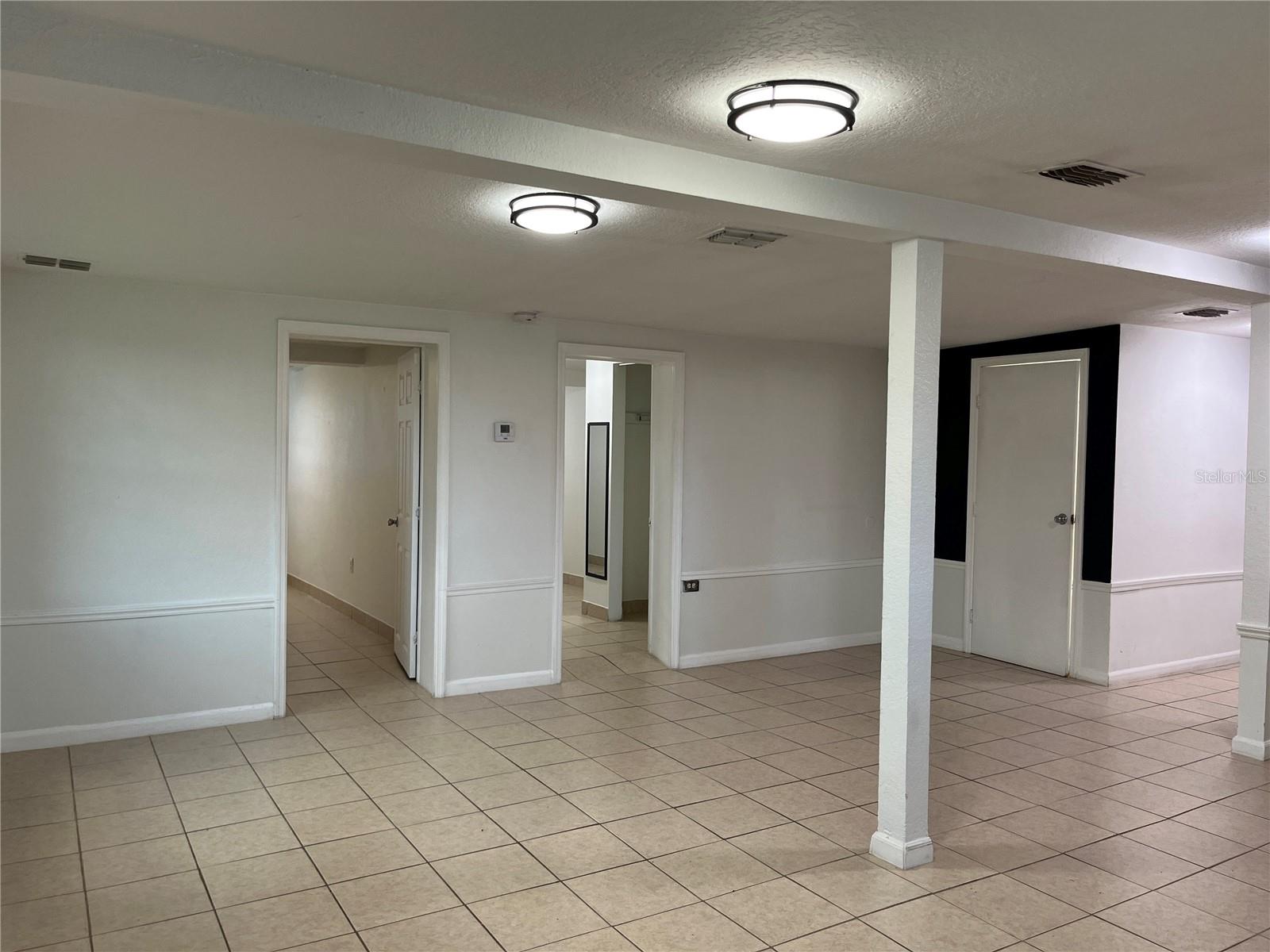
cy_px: 476
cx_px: 635
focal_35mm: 26
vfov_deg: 53.1
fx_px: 954
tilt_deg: -1.1
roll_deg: -1.3
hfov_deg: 67.3
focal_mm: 5.1
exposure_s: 1/60
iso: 80
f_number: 1.6
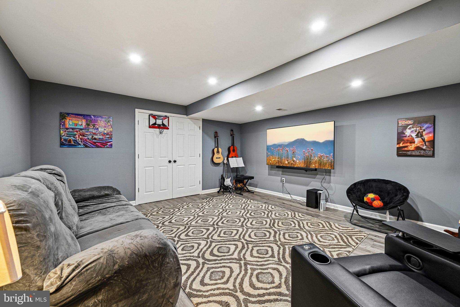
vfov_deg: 81.2
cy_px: 154
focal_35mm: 14
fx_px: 179
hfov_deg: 104.3
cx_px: 230
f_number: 8
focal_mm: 14
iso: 400
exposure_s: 1/5
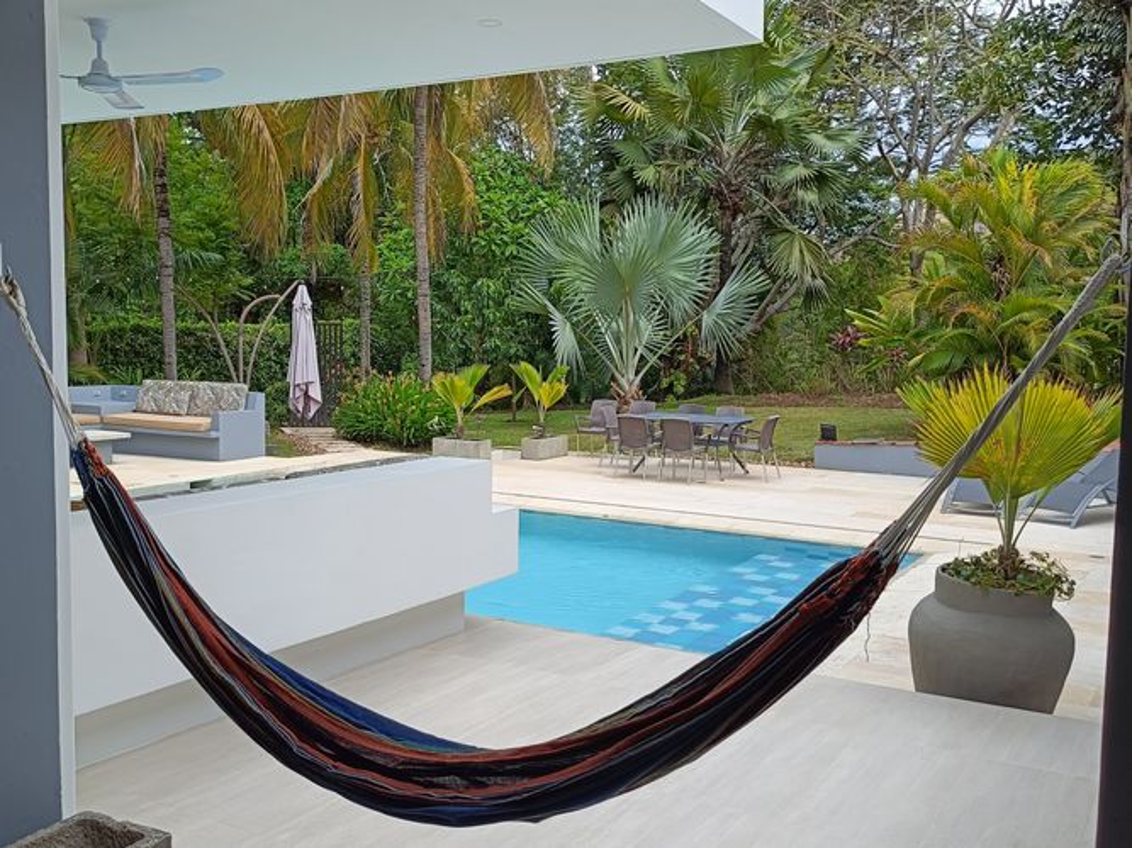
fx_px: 1144
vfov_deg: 40.7
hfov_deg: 52.6
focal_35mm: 35
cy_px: 424
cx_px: 566
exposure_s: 1/471
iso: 100
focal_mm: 4.7
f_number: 1.7
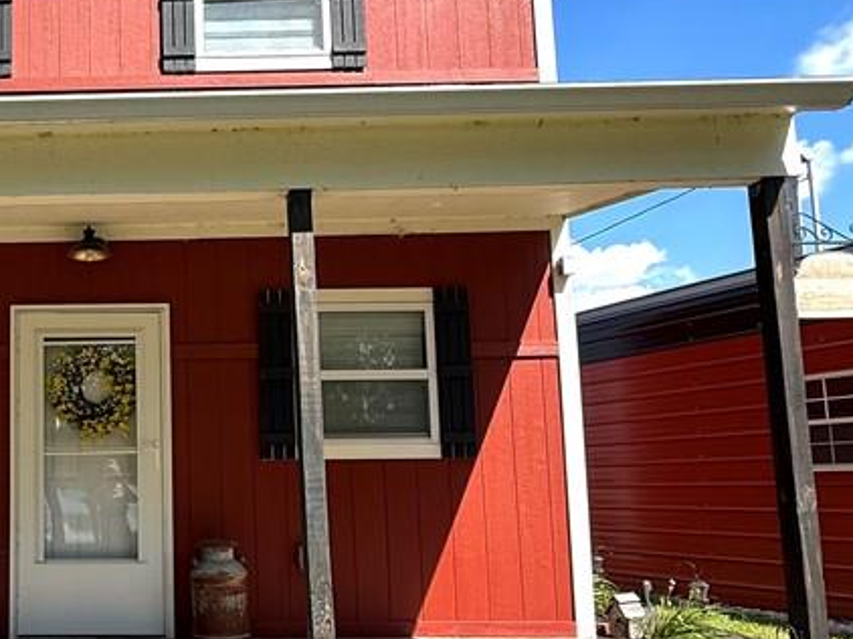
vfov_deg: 41.5
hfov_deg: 48.7
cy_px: 390
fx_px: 837
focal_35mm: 34
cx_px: 97
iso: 64
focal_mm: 2.22
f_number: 2.2
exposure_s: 1/864
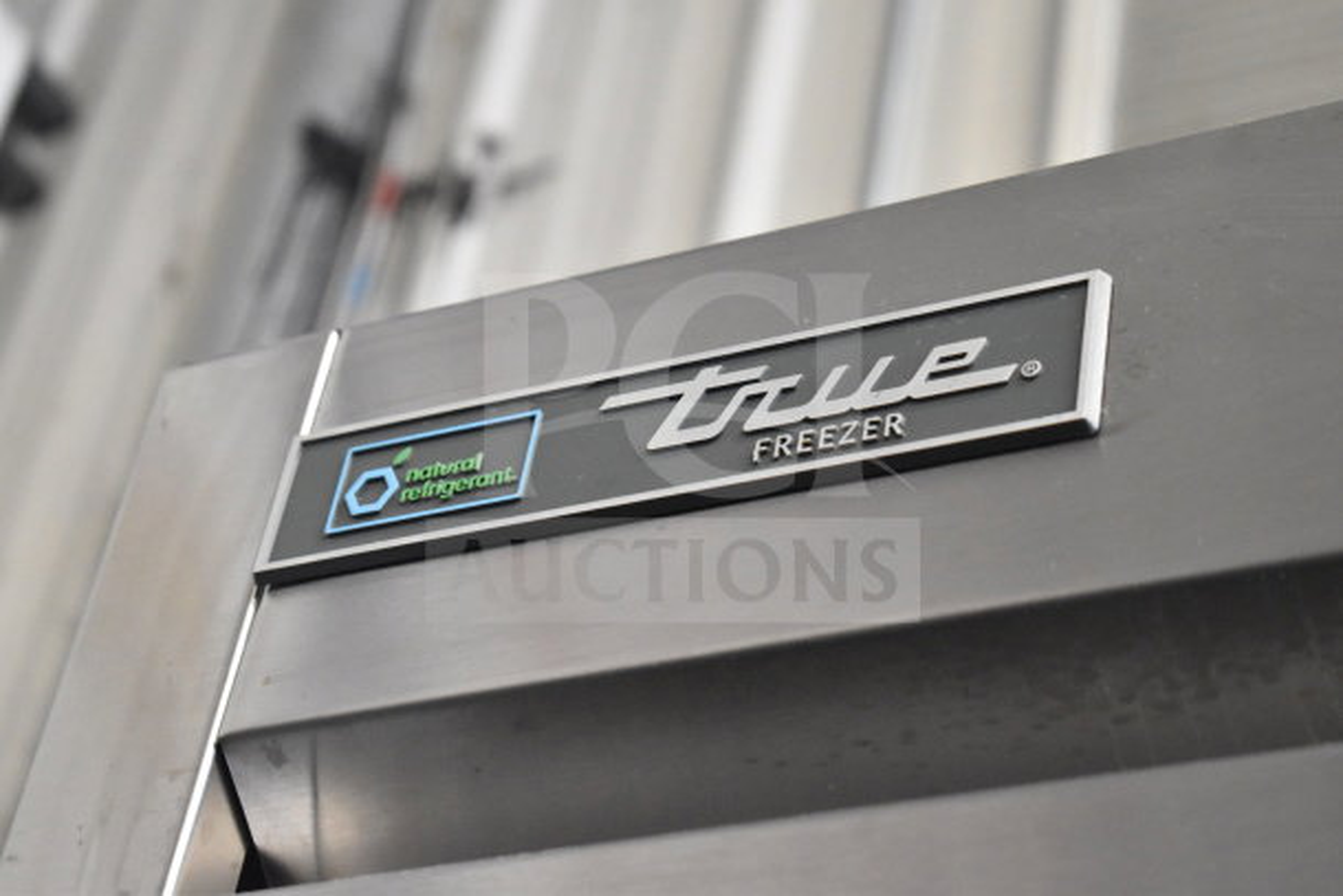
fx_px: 3078
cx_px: 672
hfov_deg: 24.6
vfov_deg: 16.6
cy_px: 448
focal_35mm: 82
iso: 6400
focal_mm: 55
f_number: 5.6
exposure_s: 1/125
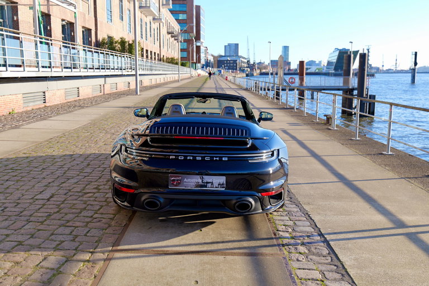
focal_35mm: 38
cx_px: 214
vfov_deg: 35.1
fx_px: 453
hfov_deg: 50.7
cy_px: 143
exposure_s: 1/125
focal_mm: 38
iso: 100
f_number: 5.6
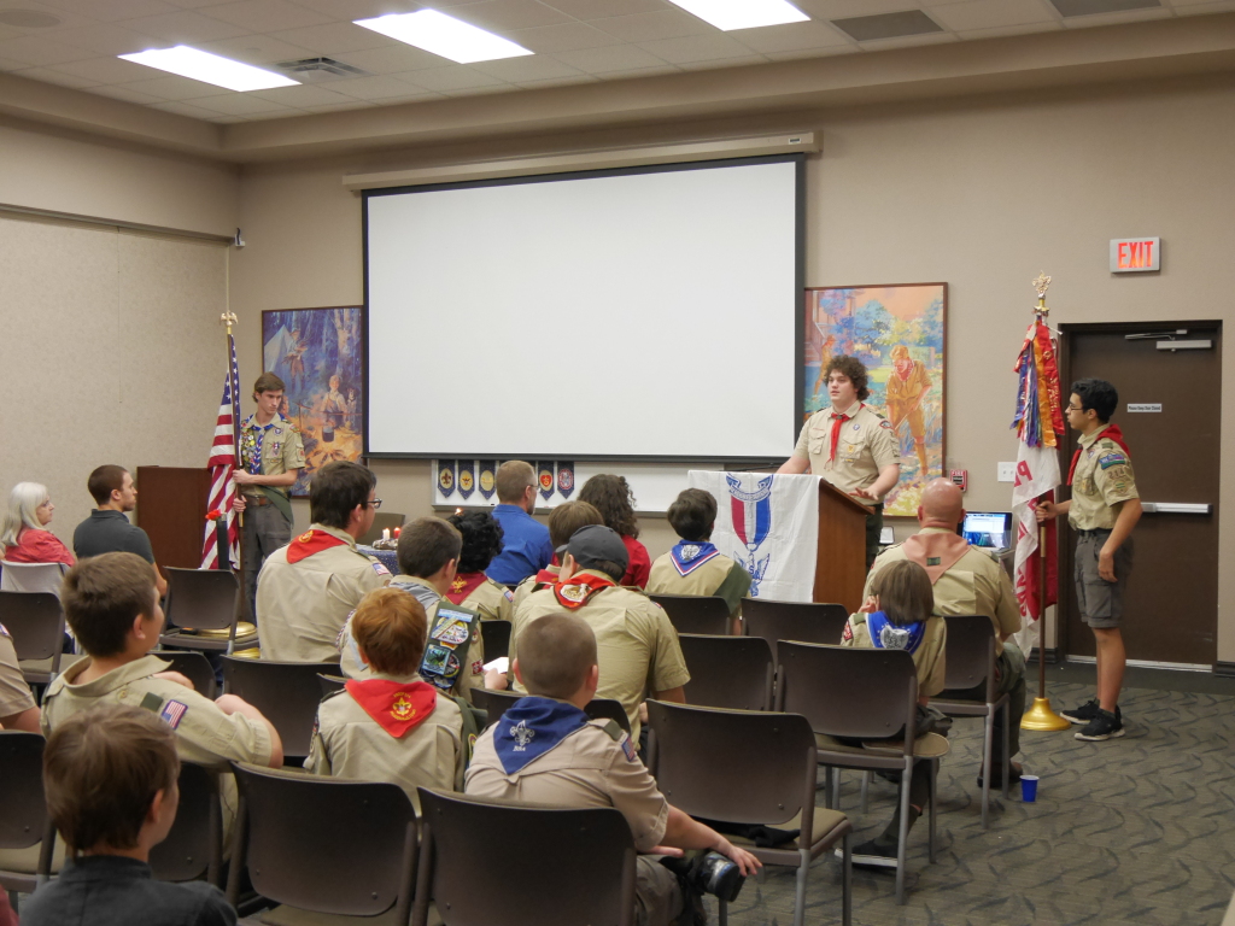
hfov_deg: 44.8
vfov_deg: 34.3
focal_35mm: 42
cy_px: 463
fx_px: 1498
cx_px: 618
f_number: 4
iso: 1600
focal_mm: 21
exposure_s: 1/60
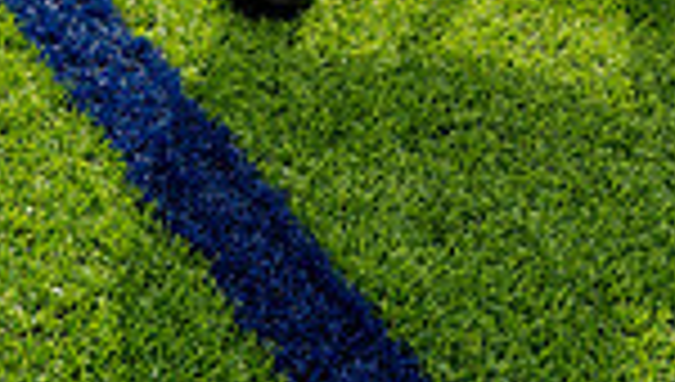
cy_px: -566
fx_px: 2080
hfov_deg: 18.3
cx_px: 536
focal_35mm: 116
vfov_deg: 9.3
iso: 100
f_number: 5.6
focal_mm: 37
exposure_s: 1/320
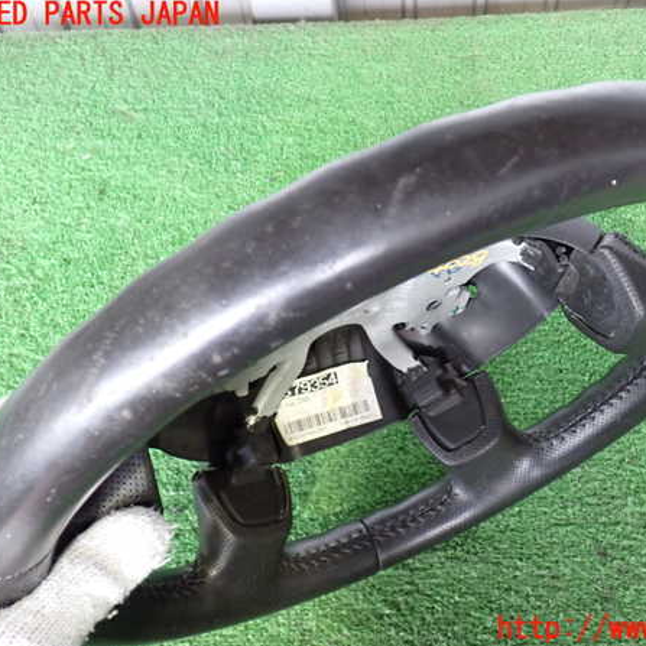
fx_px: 802
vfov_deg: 43.9
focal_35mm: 38
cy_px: 322
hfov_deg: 43.6
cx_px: 390
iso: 640
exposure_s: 1/30
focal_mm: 5.79
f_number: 2.4
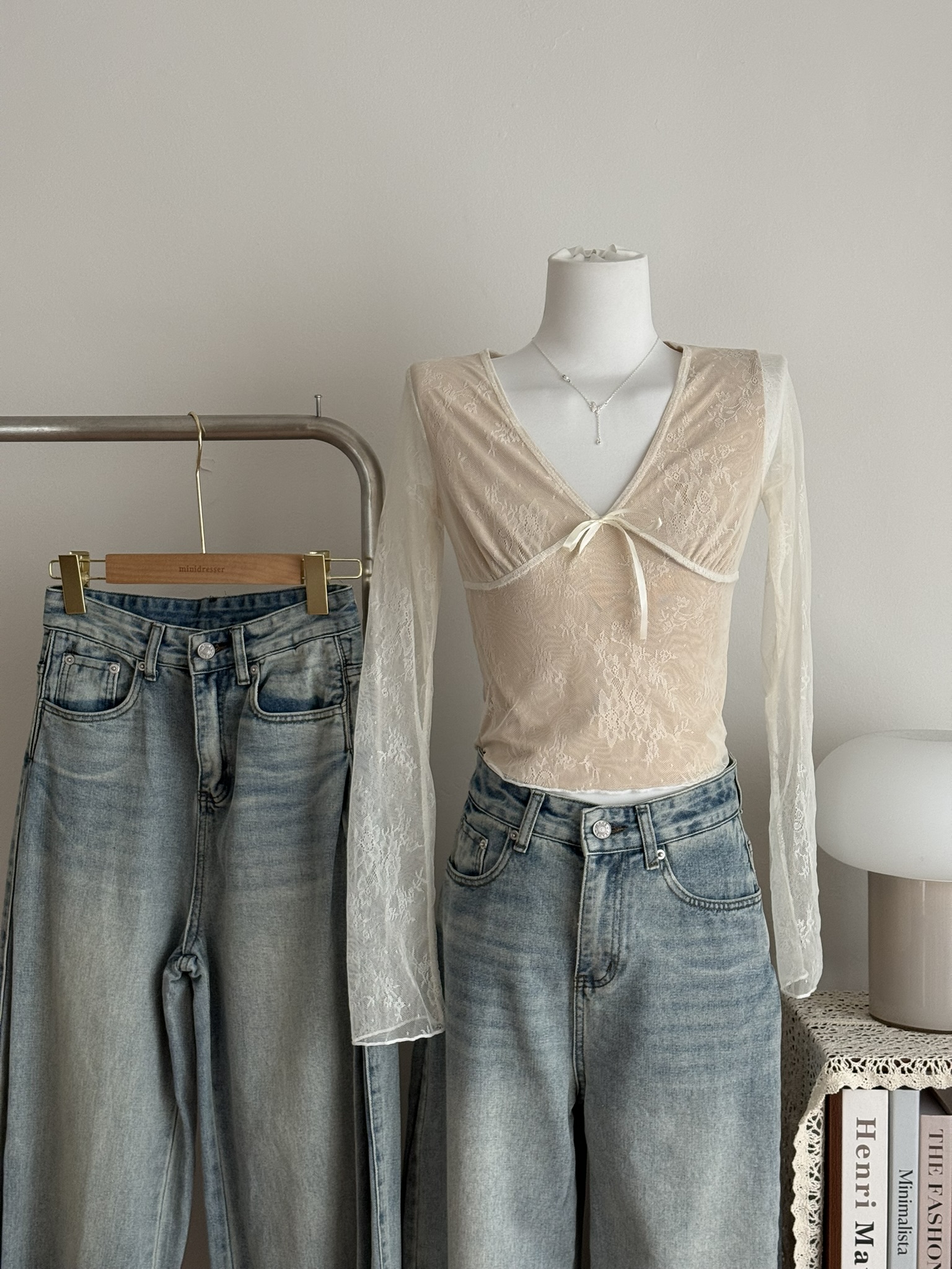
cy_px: 634
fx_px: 1760
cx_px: 476
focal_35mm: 48
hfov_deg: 30.3
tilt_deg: -2.4
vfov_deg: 39.7
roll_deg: -0.5
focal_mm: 6.76
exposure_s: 1/71
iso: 100
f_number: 1.78
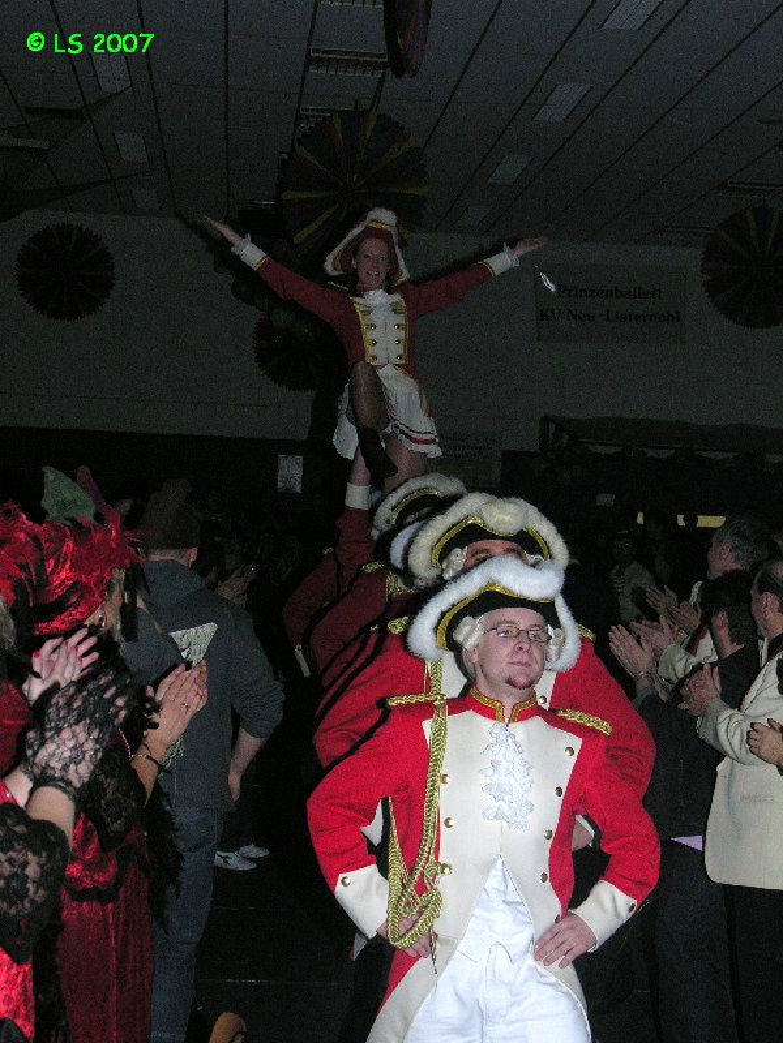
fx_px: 2141
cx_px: 392
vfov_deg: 27.4
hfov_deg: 20.7
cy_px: 522
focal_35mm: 71
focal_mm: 18
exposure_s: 1/60.1
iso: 200
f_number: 4.2
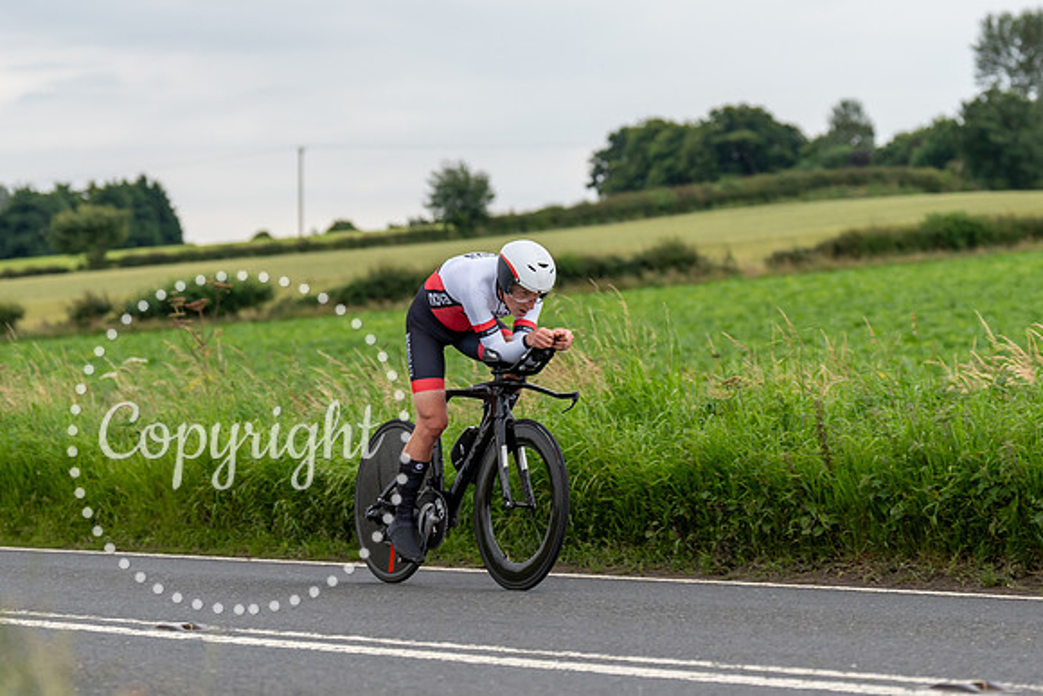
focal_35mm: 141
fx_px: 4084
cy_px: 304
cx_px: 559
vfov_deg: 9.7
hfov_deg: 14.6
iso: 500
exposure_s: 1/800
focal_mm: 95
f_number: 3.2
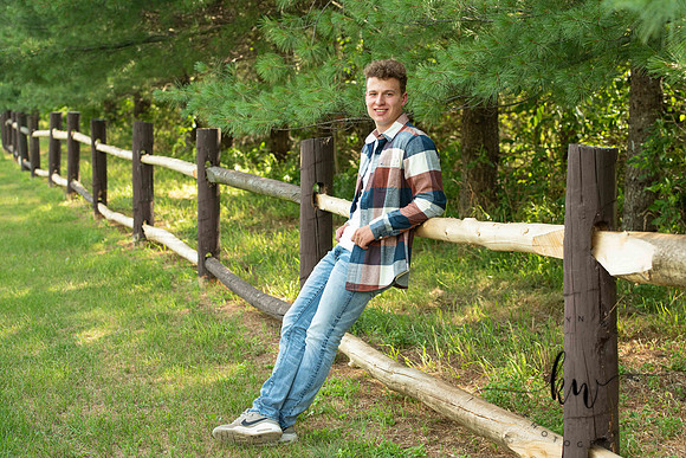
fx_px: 1334
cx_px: 343
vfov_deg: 19.5
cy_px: 229
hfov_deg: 28.8
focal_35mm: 70
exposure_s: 1/200
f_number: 5
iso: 400
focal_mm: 70
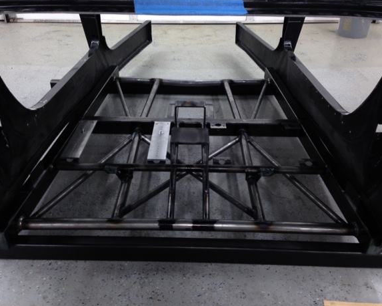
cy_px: 147
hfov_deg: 50.3
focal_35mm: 36
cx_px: 191
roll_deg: +0.6
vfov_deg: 41.1
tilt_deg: -30.4
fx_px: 407
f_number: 2.4
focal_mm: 4.12
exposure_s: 1/22
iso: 50
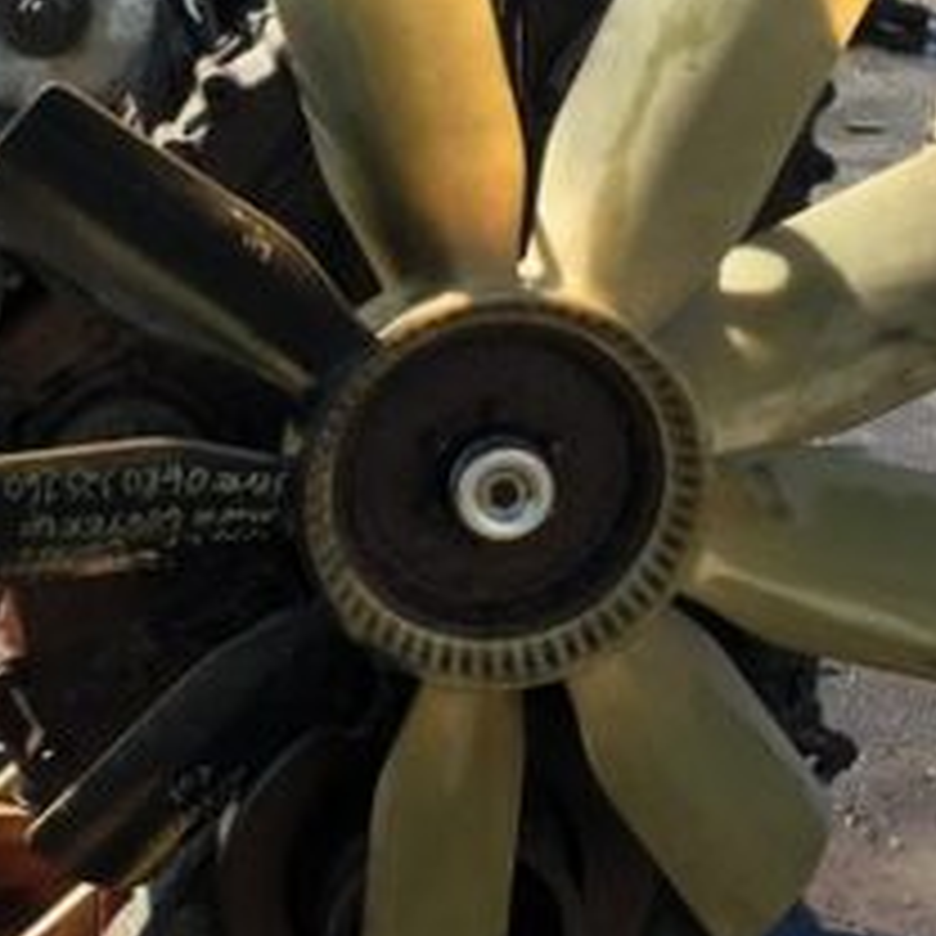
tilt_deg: -19.1
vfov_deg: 23.4
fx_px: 2264
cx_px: 382
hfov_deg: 23.3
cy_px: 477
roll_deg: +0.0
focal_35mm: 74
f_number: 2.2
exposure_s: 1/458
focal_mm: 4.15
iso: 25
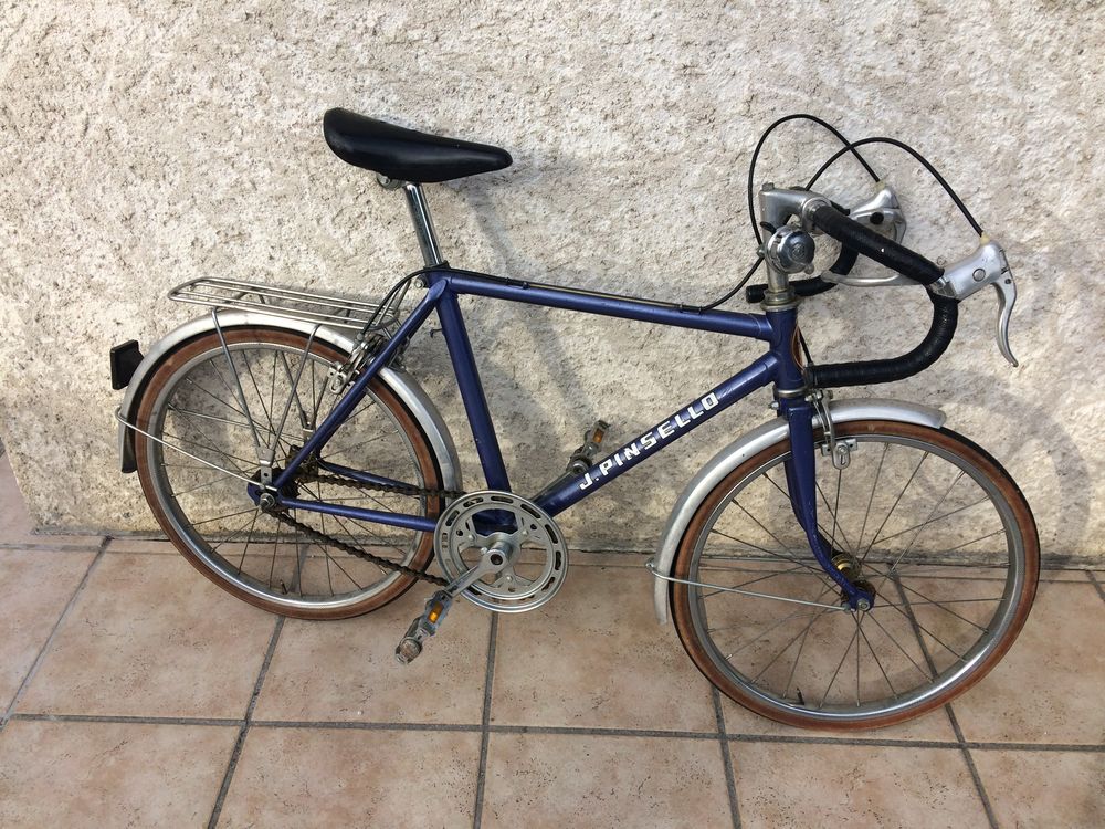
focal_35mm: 29
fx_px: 926
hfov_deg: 61.7
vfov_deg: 48.2
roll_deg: -0.6
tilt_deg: -34.9
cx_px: 552
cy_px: 414
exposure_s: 1/720
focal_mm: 4.15
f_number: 2.2
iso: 32
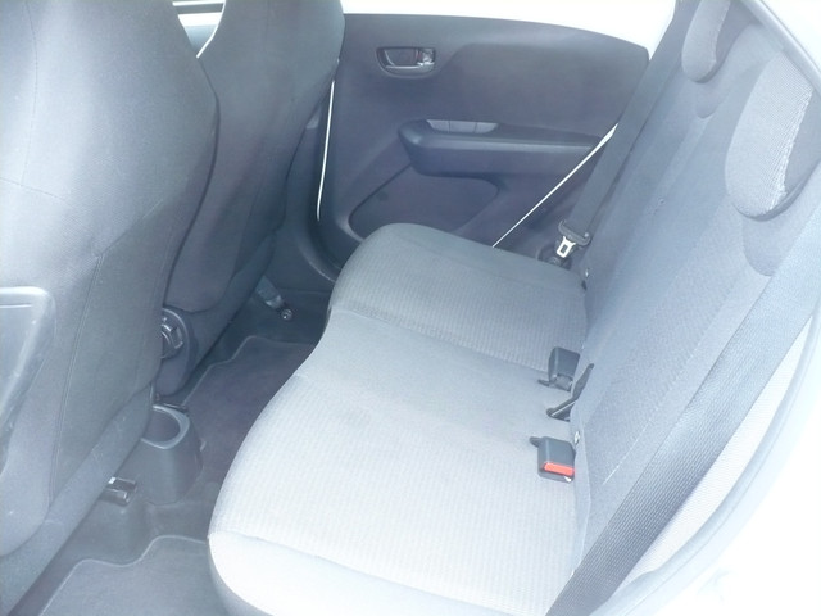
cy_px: 308
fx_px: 878
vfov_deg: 38.7
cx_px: 410
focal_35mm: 37
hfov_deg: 50.1
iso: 200
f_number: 2.8
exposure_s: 1/30
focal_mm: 6.1
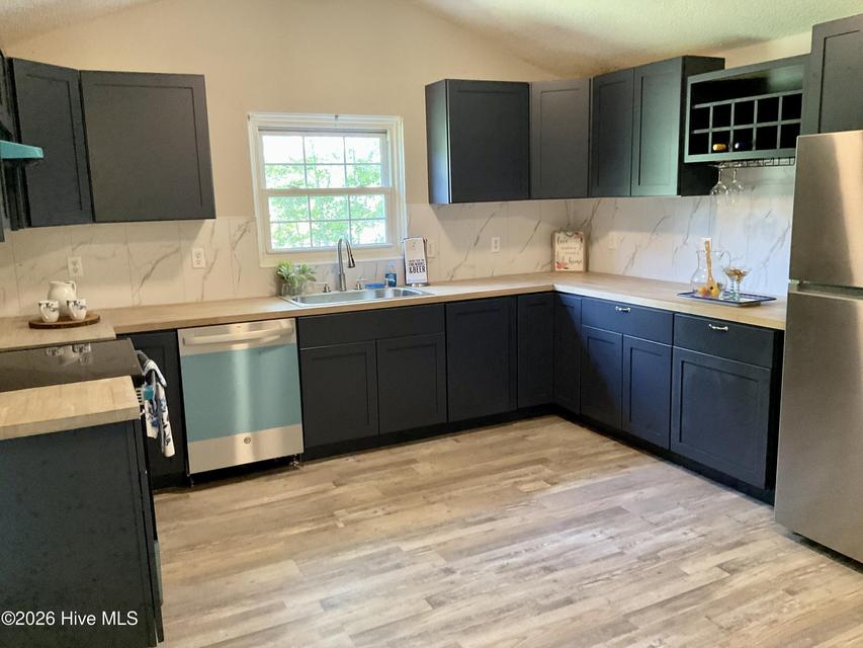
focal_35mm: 29
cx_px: 432
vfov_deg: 48.2
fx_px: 723
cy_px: 324
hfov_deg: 61.7
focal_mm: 3
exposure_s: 1/60
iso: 250
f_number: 1.8
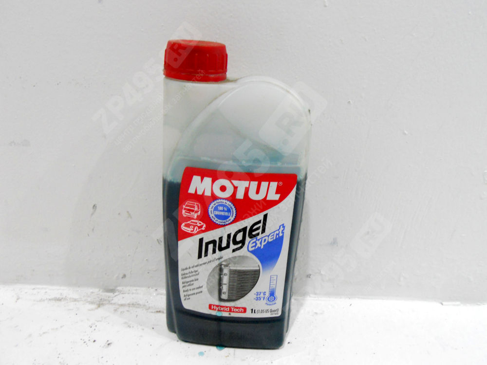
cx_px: 244
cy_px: 182
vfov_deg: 44.2
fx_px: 450
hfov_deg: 56.8
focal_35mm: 32
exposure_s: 1/60
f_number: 3.5
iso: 400
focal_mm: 5.8
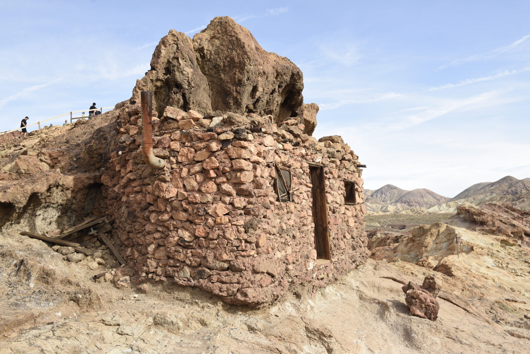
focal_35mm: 35
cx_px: 265
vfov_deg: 37.9
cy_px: 177
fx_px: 515
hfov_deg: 54.4
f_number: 7.1
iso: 160
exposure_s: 1/200
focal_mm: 35
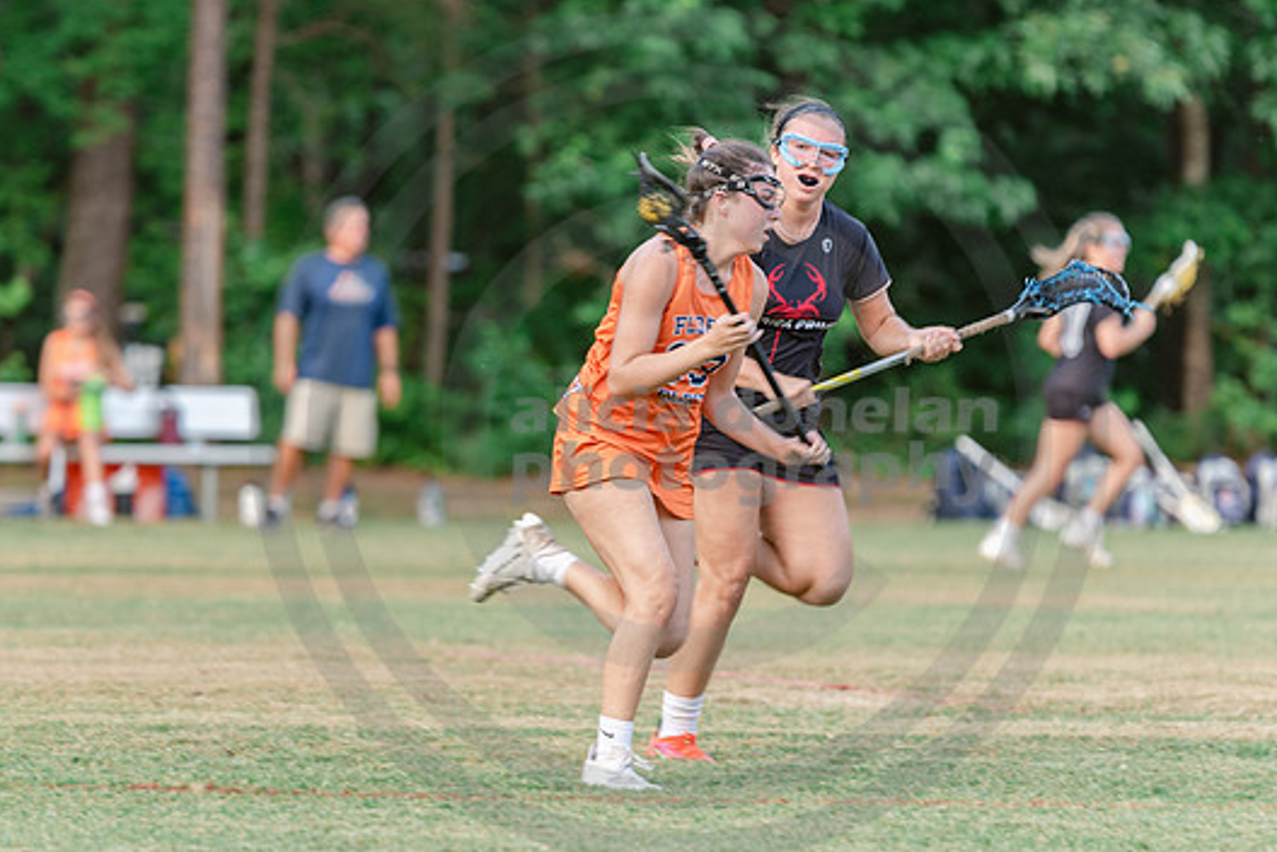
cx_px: 523
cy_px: 524
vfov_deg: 4.0
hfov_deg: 6.0
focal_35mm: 345
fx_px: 12237
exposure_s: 1/320
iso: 250
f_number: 2.8
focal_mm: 200
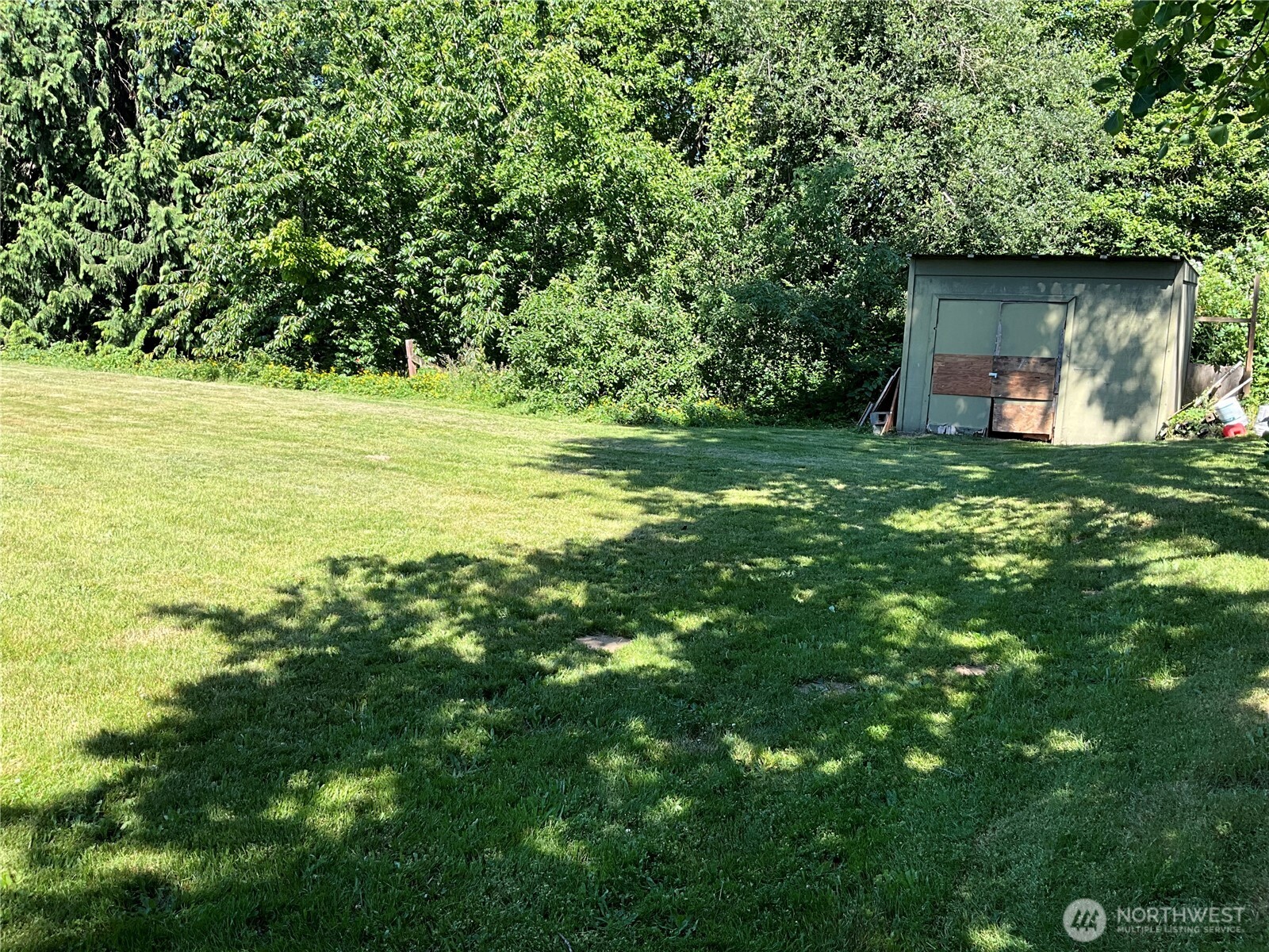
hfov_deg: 61.7
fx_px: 1063
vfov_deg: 48.2
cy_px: 476
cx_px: 634
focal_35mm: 29
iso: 25
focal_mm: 3
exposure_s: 1/465
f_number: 1.8
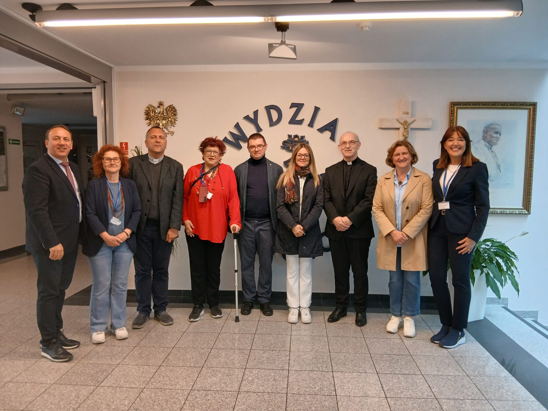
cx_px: 274
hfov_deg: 67.3
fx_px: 412
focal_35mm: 26
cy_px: 206
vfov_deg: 53.1
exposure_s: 1/50
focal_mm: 3.98
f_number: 1.8
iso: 125
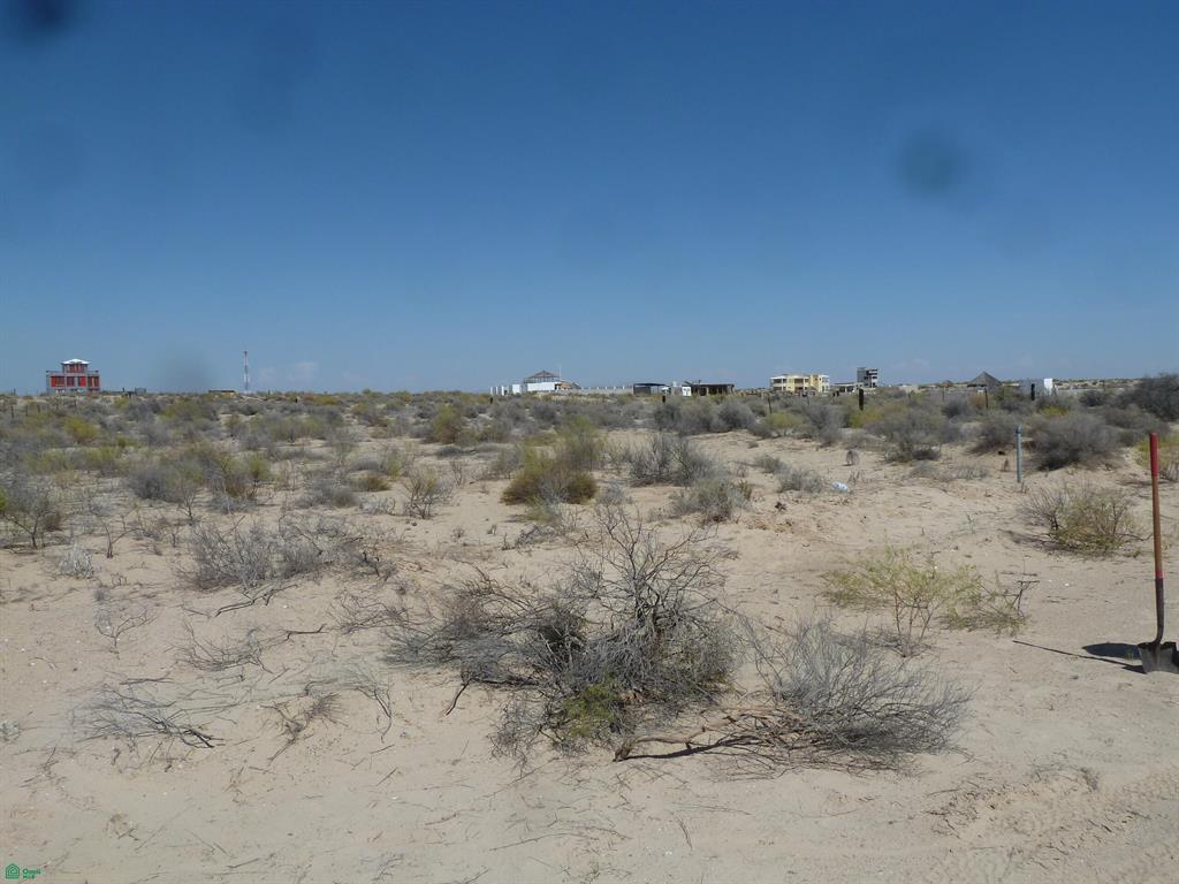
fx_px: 851
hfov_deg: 69.4
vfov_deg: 54.9
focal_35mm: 25
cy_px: 442
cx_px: 590
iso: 80
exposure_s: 1/640
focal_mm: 4.1
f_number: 5.6
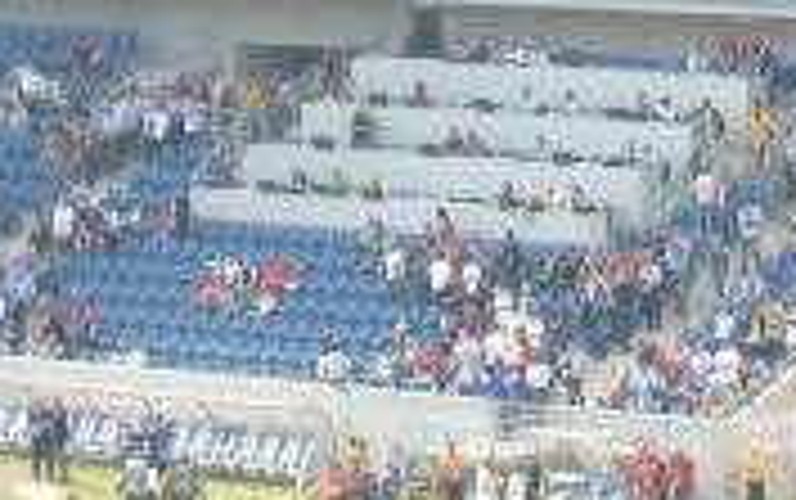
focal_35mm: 314
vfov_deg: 4.2
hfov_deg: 6.6
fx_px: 6818
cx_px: 940
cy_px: 16
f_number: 4.7
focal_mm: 17.1
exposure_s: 1/80
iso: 64
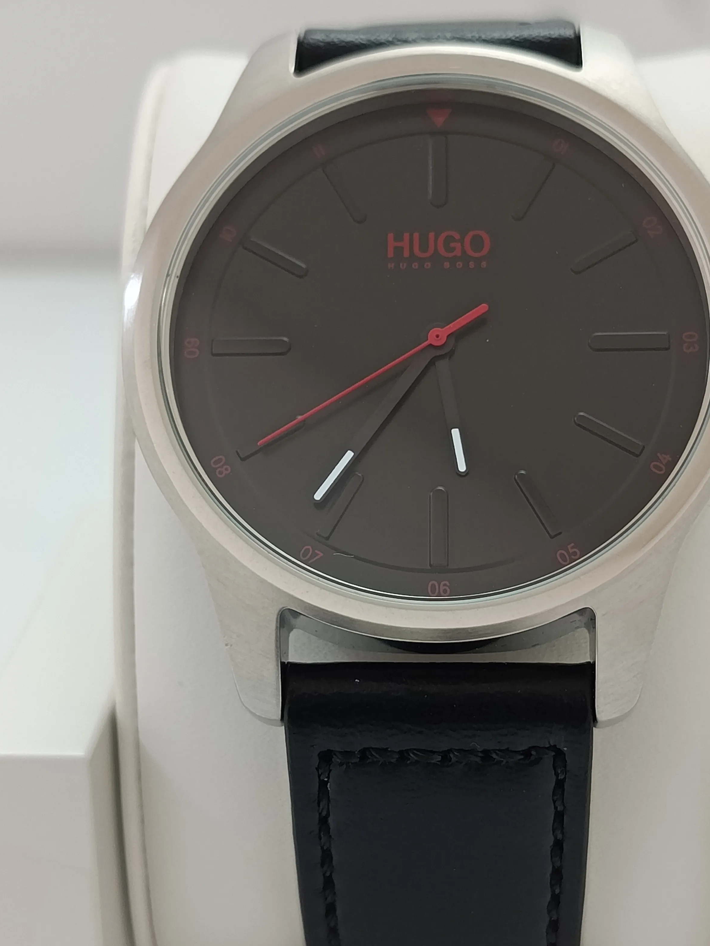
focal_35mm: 61
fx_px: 1668
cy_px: 475
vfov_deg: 31.7
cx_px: 386
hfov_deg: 24.0
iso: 571
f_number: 1.7
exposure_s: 1/100
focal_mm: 5.24
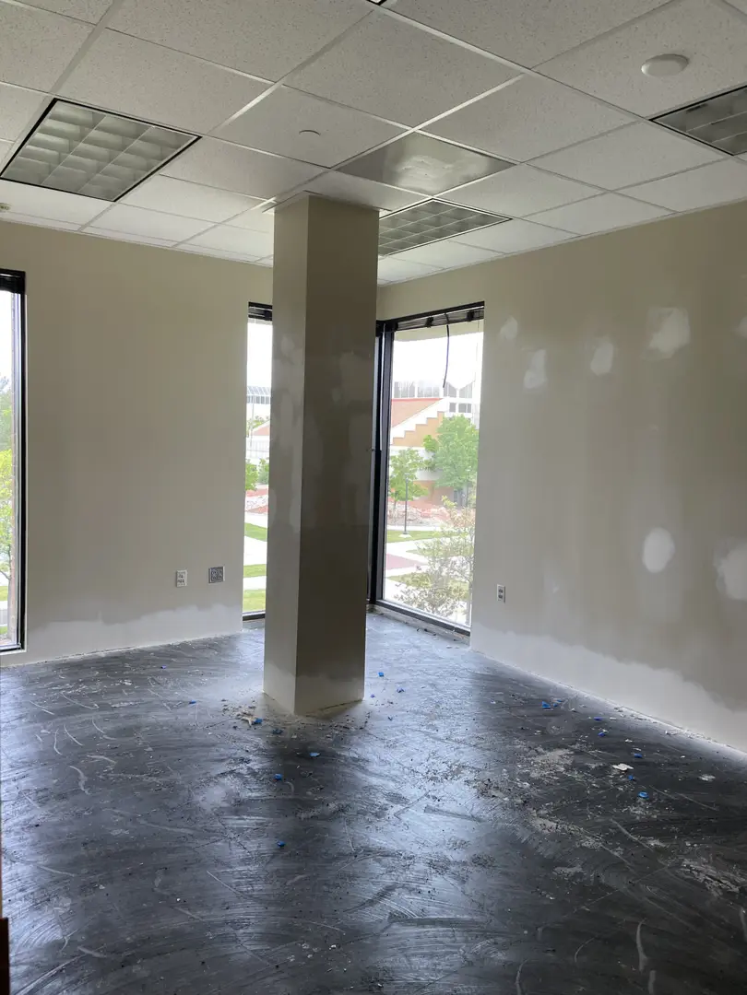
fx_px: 748
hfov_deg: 53.1
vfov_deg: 67.3
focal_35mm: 26
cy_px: 498
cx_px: 374
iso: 64
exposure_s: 1/120
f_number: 1.6
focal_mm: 4.2
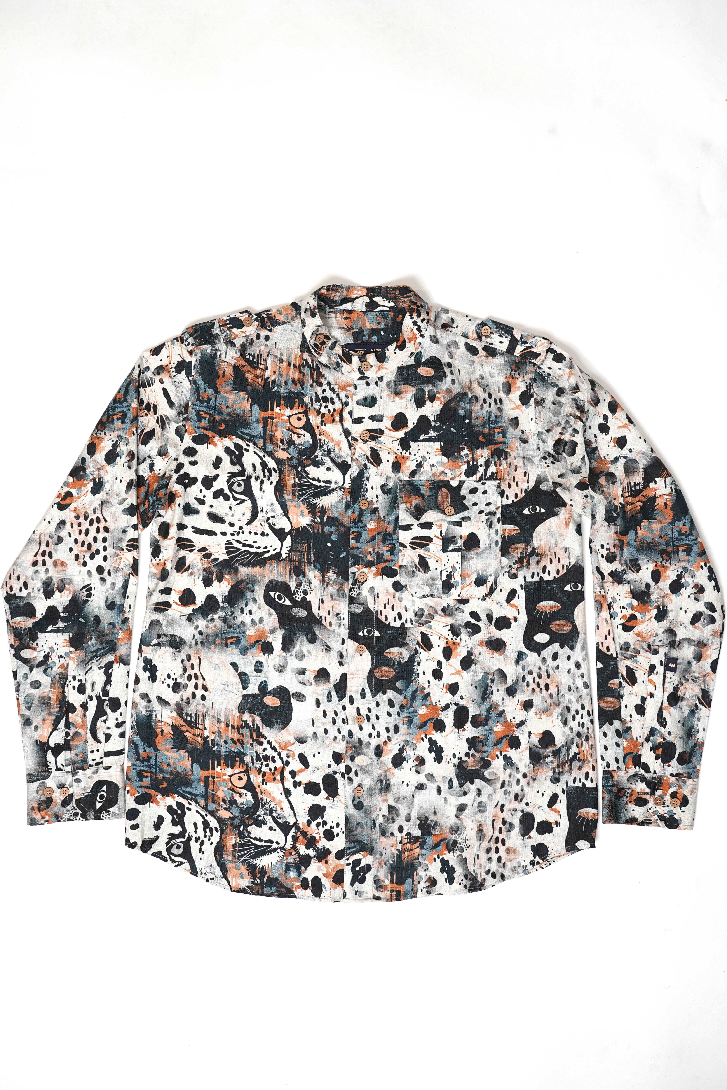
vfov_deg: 53.1
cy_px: 545
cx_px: 364
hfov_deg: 36.9
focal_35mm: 36
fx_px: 1090
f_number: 9
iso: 400
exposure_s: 1/50
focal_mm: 36
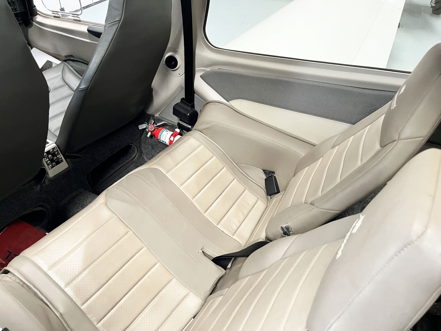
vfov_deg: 53.1
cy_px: 166
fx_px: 331
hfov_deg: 67.3
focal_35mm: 26
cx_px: 220
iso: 250
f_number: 1.6
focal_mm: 5.1
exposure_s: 1/60
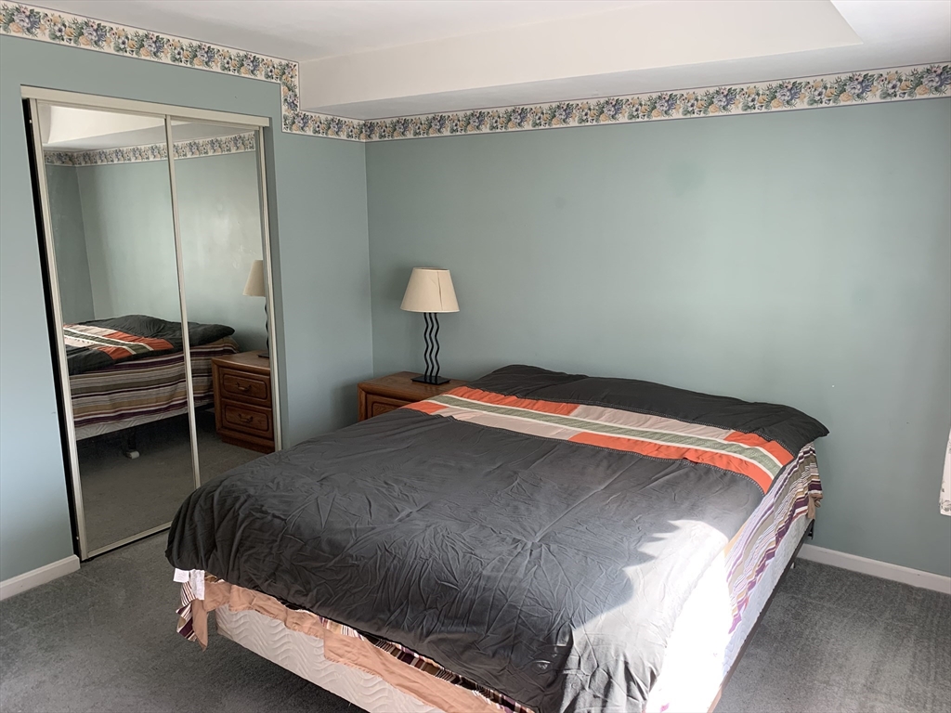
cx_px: 476
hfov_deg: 67.3
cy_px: 356
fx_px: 714
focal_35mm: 26
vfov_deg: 53.1
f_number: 1.8
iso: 80
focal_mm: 4.25
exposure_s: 1/121
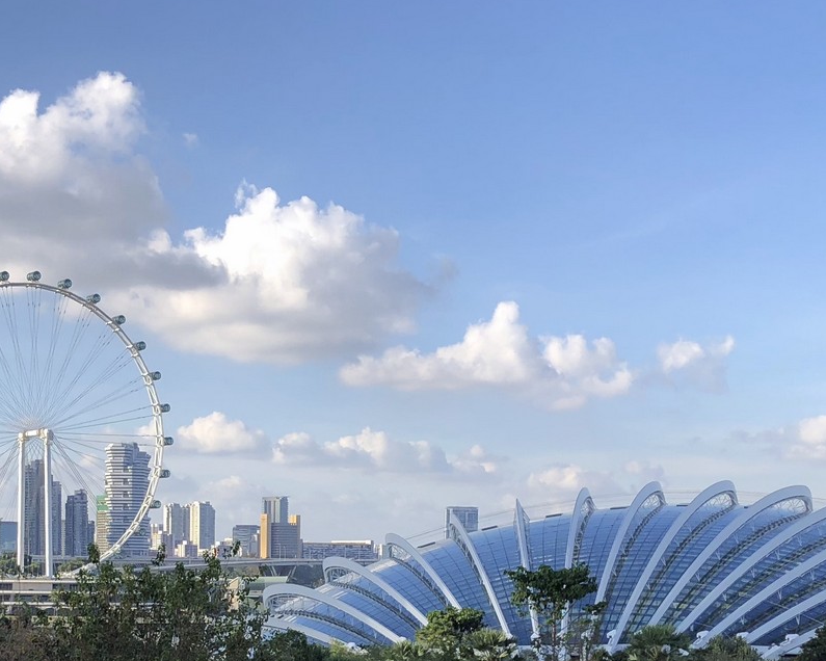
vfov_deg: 22.3
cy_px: 658
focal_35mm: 66
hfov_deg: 28.5
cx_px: 264
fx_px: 1613
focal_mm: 3.99
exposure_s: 1/1066
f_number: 1.8
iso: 20
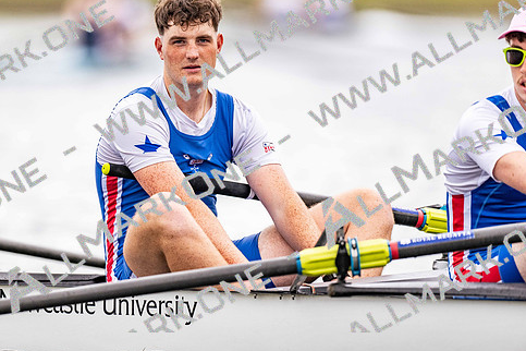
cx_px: 229
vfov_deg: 1.9
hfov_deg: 2.9
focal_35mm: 720
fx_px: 10519
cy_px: 146
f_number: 4
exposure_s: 1/2500
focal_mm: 600
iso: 1250
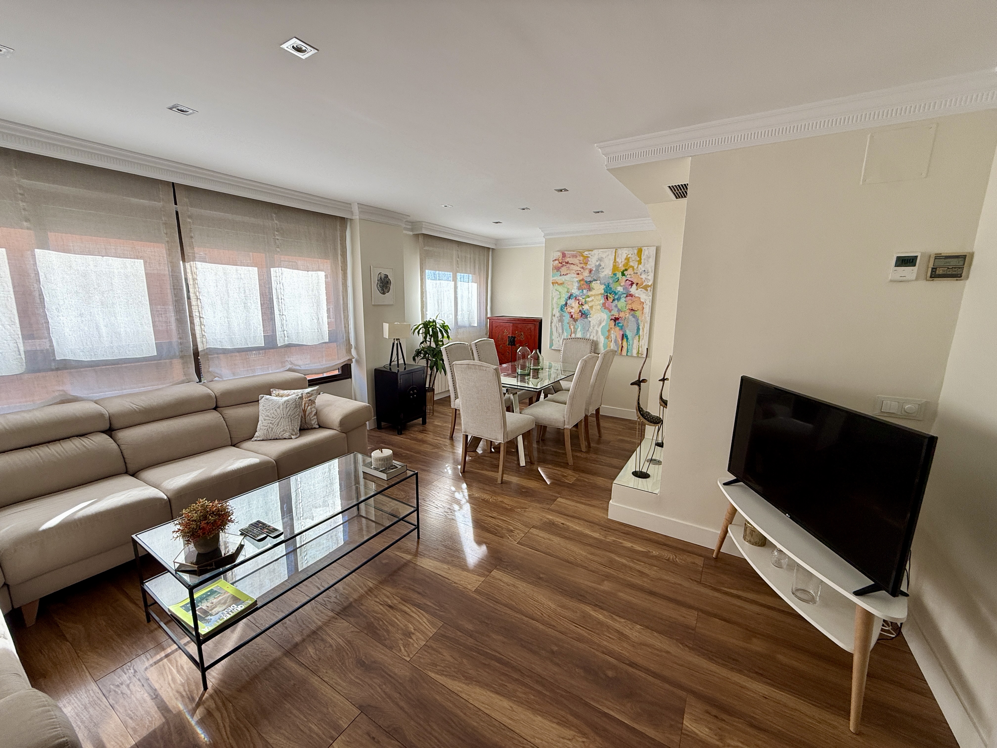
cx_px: 498
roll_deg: -0.7
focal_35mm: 14
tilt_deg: -10.6
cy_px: 374
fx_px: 403
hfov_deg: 102.1
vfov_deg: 85.7
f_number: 2.2
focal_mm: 2.22
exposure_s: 1/139
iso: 64
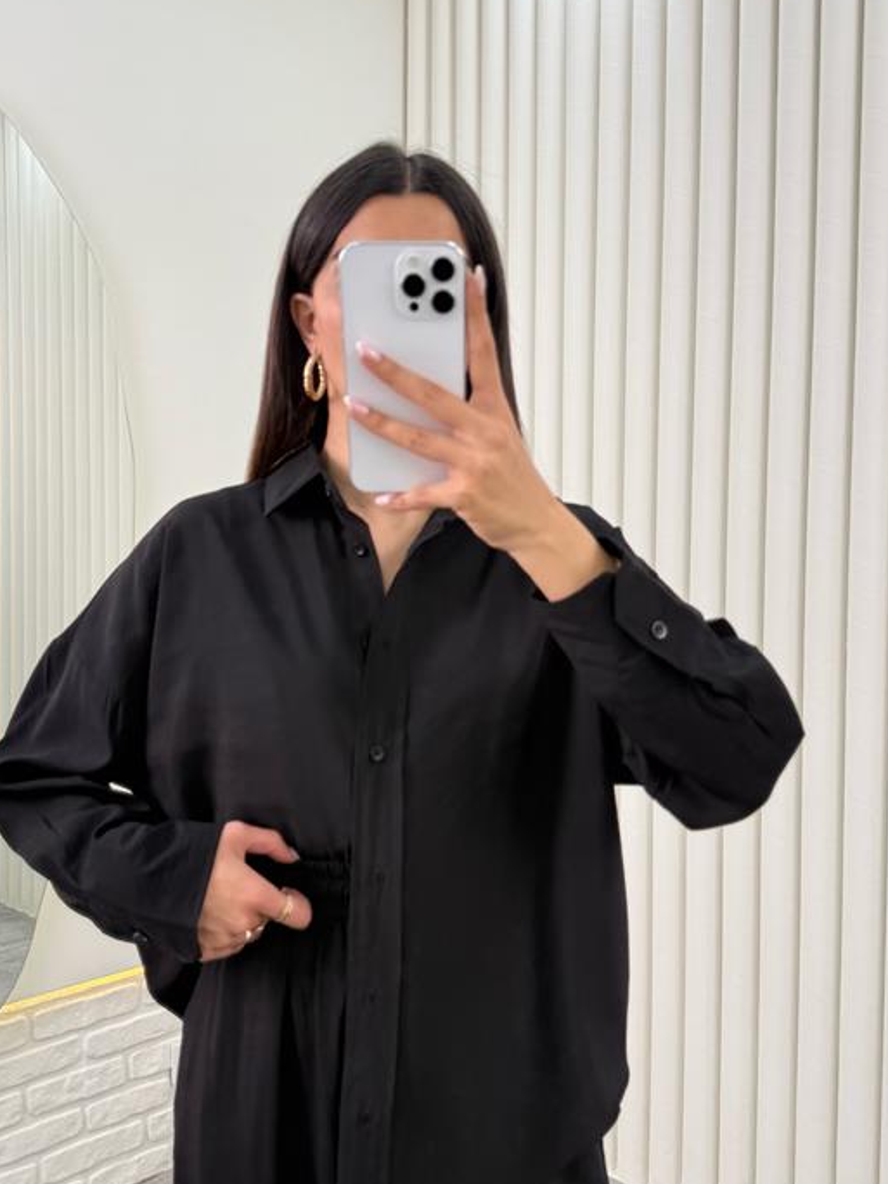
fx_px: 1129
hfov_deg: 42.9
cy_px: 597
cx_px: 467
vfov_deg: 55.4
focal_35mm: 33
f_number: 1.78
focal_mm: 6.76
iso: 80
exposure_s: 1/270
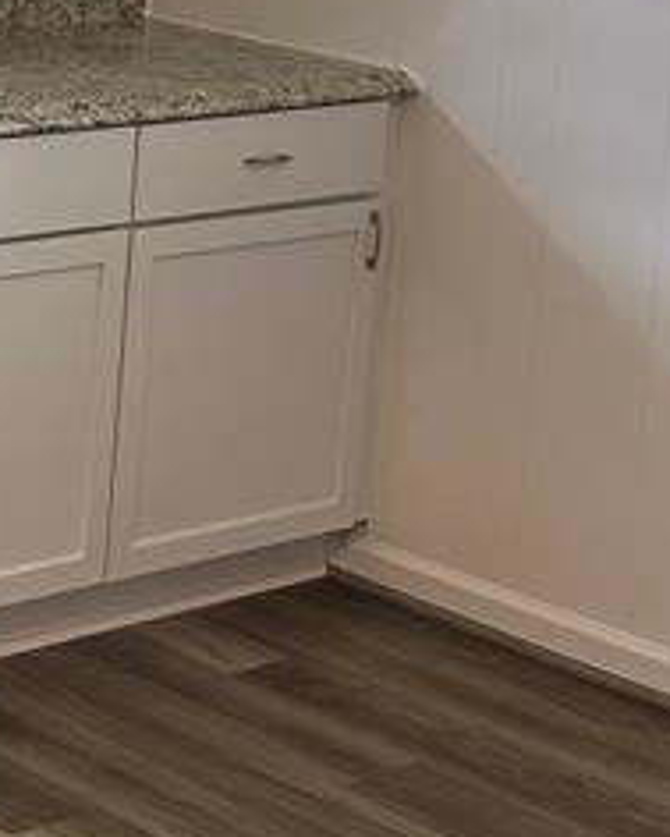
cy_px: -50
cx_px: -443
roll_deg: -1.6
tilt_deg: -4.3
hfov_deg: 13.0
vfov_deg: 17.0
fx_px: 2725
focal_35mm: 110
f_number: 1.5
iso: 125
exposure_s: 1/60
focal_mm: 5.7
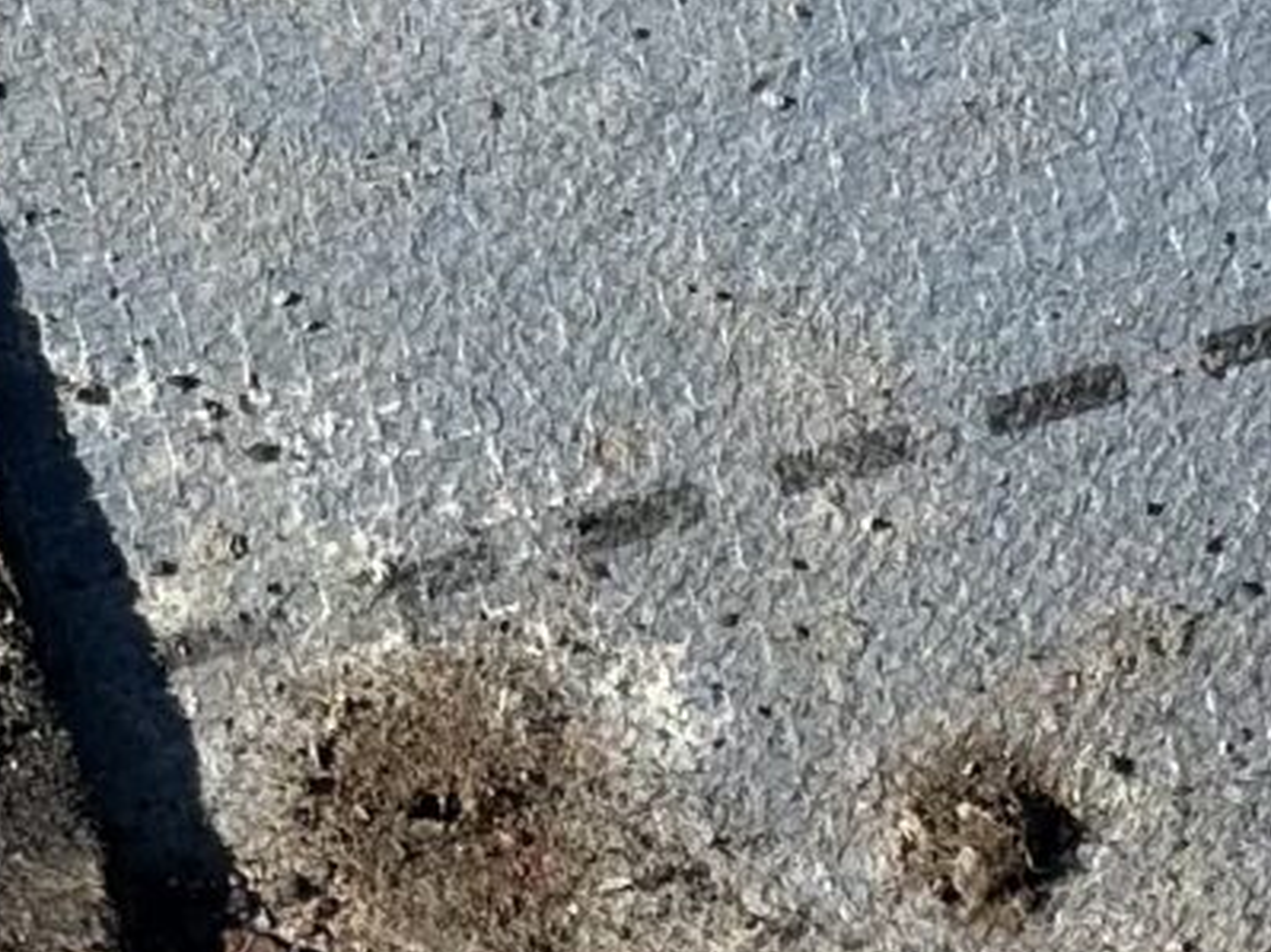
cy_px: 2273
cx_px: 513
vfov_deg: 8.2
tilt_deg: -83.5
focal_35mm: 167
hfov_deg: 11.8
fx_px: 6130
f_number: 1.5
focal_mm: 5.7
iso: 50
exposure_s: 1/4115
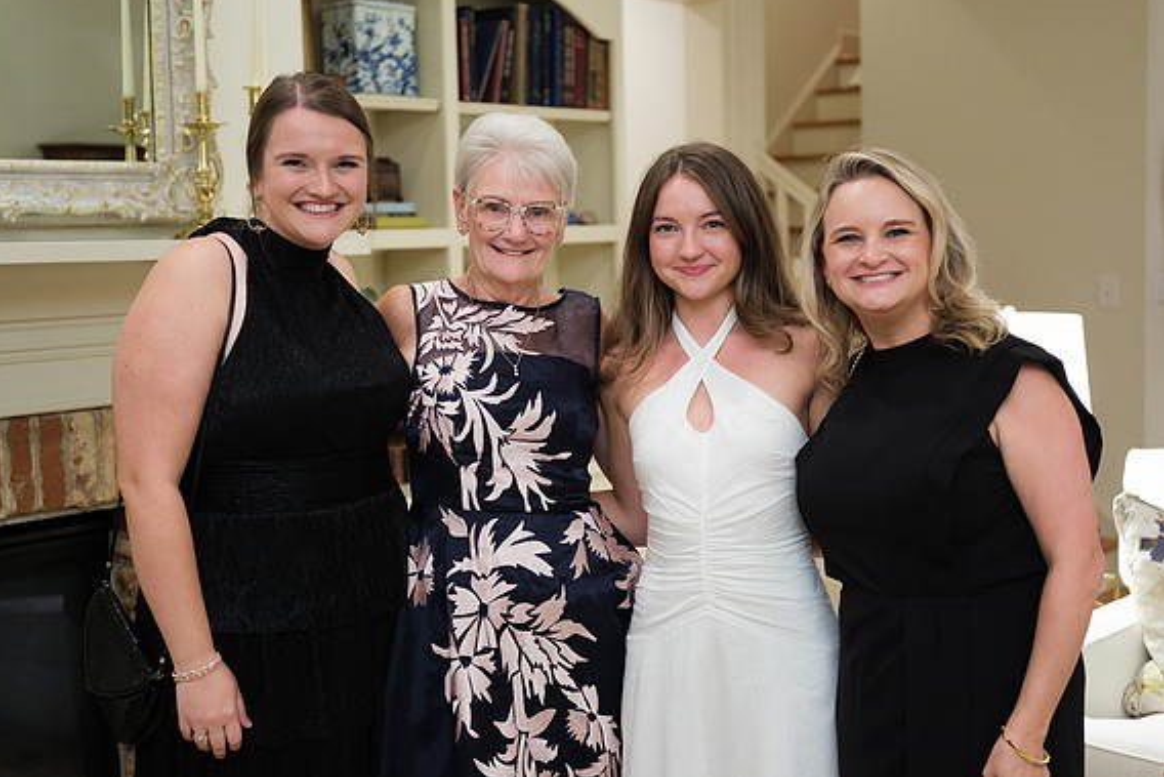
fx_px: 1552
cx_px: 572
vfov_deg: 28.1
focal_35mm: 48
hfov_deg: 41.1
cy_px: 384
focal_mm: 31.6
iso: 500
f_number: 1.8
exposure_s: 1/100
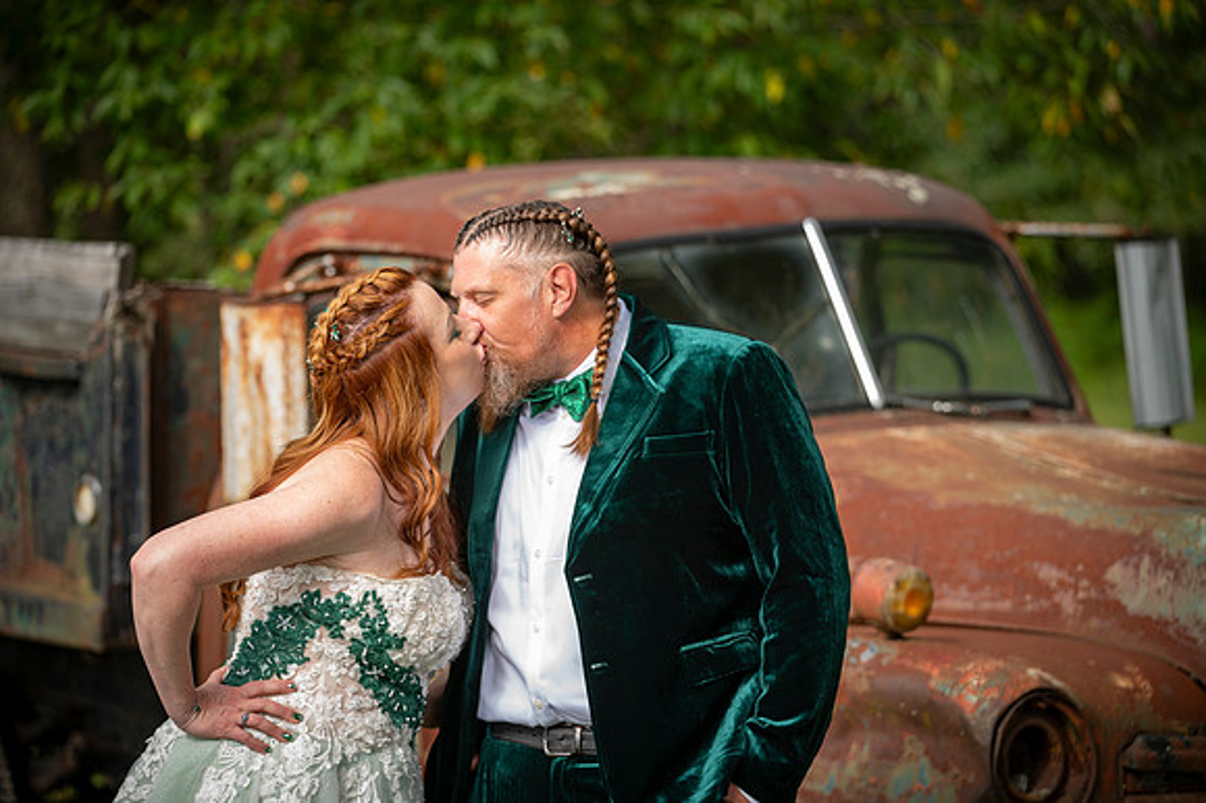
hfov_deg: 15.6
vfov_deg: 10.4
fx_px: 4415
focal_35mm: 132
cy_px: 402
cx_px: 603
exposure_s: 1/125
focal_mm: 130
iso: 64
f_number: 3.2
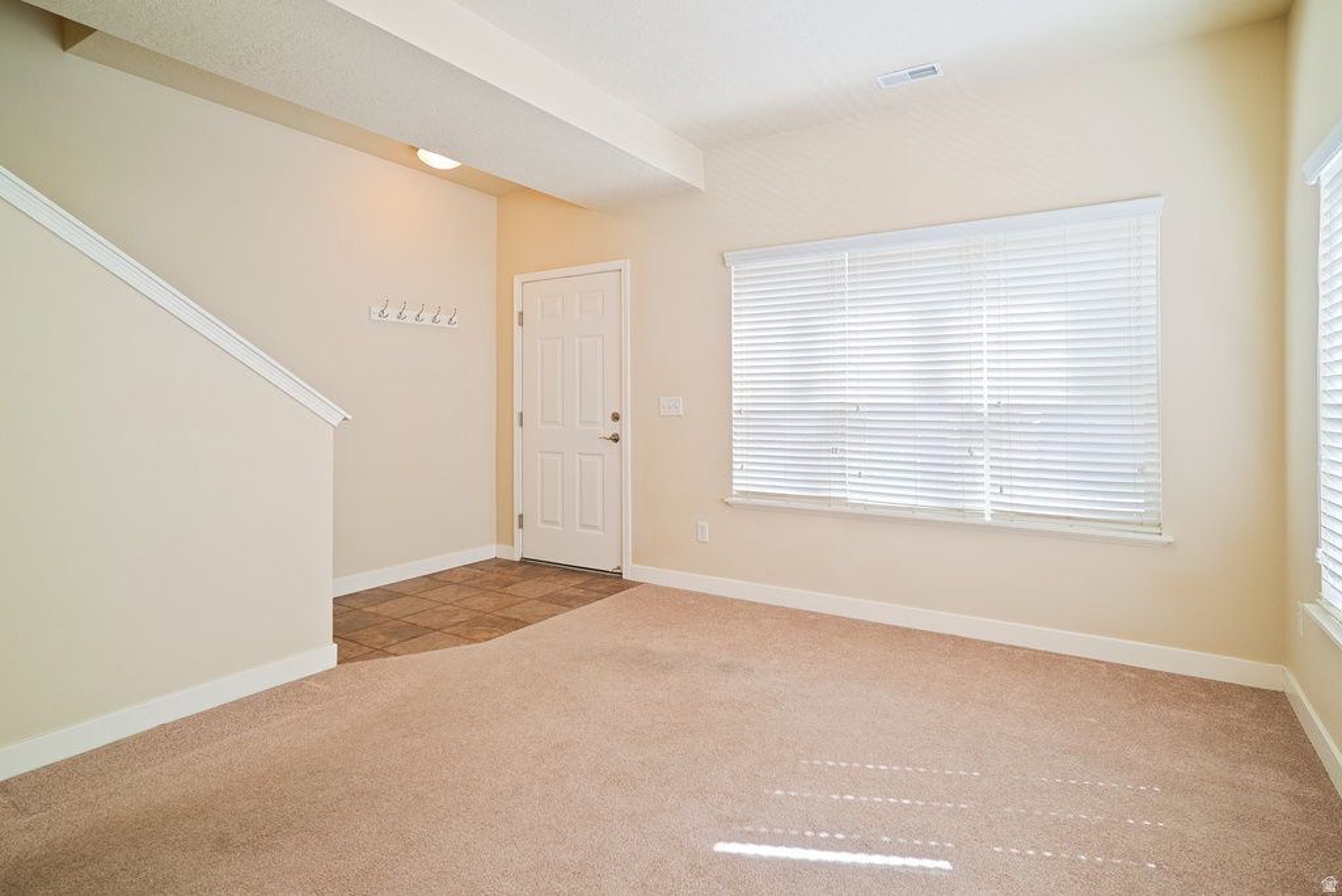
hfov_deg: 90.0
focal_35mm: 18
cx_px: 671
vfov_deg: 67.5
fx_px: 671
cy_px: 448
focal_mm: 18
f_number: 8
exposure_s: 1/13
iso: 320
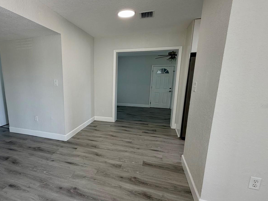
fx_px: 147
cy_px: 106
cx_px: 100
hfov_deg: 83.1
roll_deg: +0.8
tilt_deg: -8.5
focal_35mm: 19
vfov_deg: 68.6
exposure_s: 1/120
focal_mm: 2.22
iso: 125
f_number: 2.2
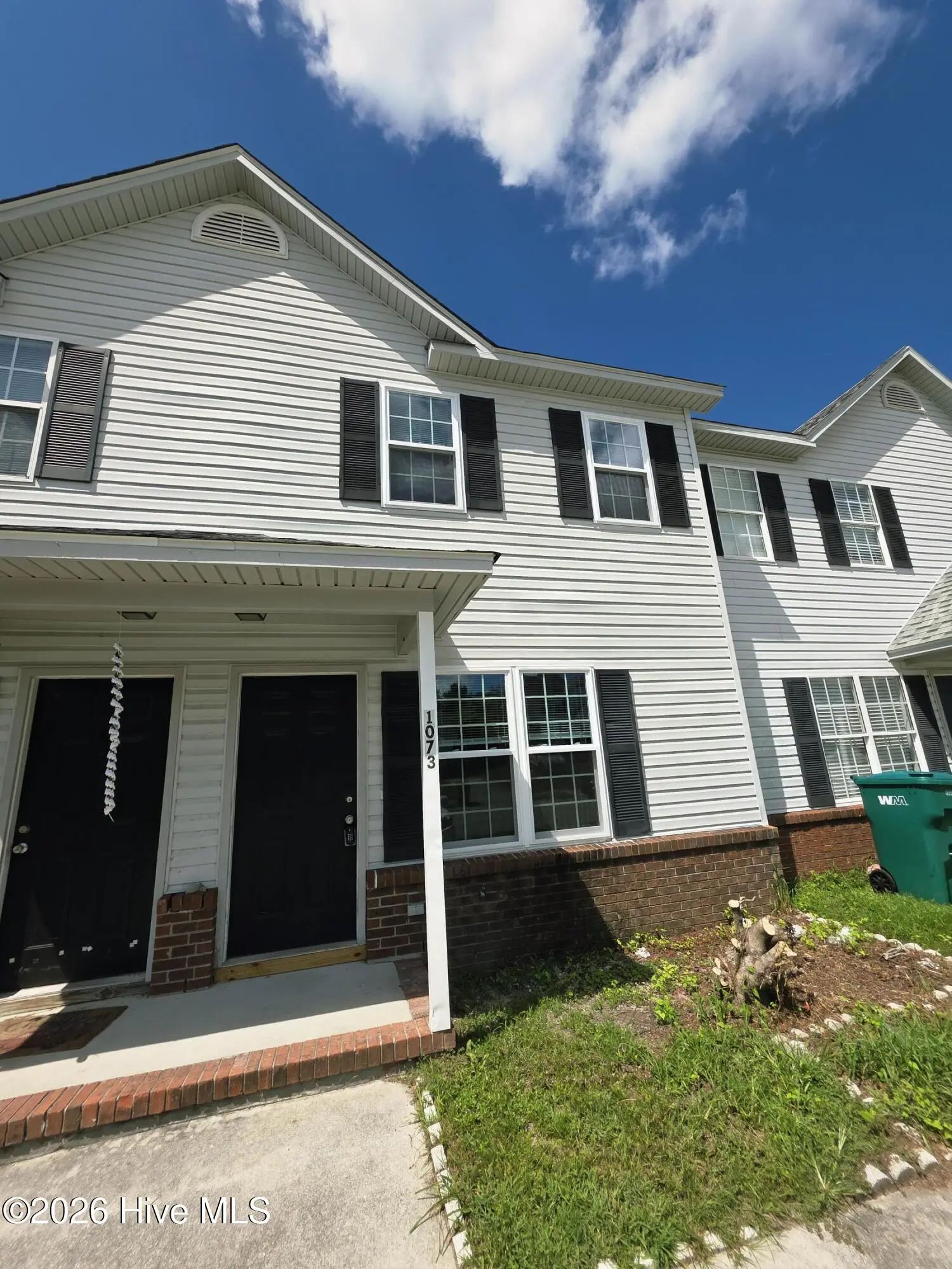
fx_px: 477
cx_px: 476
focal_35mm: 13
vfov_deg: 106.2
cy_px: 634
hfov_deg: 89.9
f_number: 1.9
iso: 40
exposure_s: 1/3246
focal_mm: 2.2
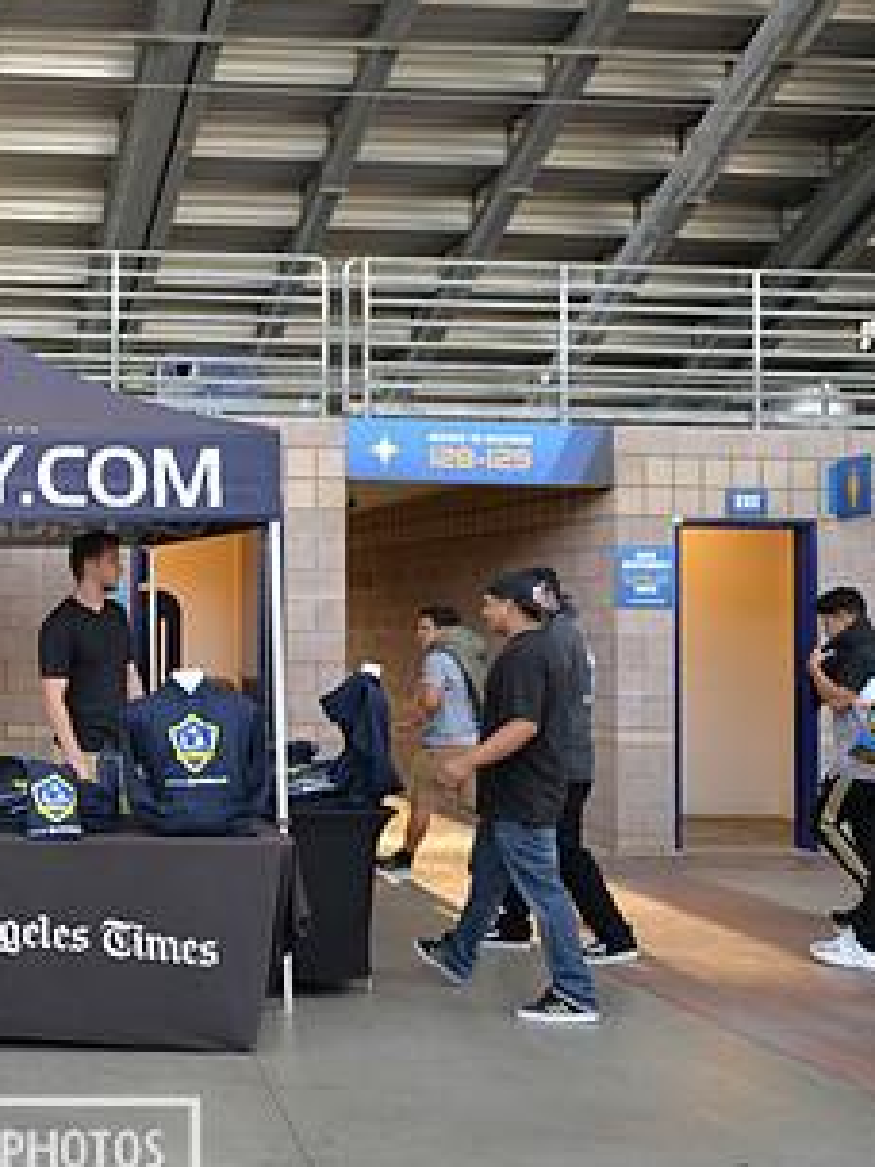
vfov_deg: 42.9
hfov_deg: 29.8
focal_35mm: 44
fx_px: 1483
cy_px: 574
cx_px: -73
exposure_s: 1/640
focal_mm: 24
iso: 1100
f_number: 2.8
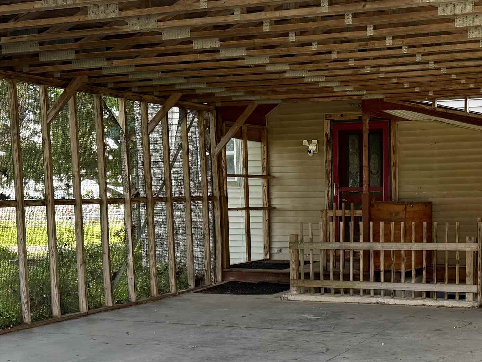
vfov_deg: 27.0
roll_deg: +0.8
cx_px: 388
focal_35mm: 53
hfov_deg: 35.0
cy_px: 285
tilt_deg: -6.4
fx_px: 738
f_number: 1.78
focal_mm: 6.76
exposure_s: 1/456
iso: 100
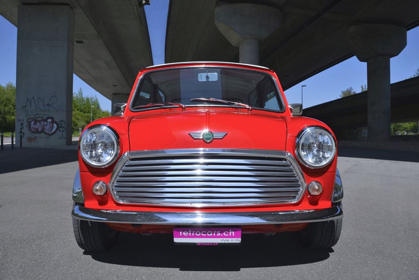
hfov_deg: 73.7
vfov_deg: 53.2
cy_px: 140
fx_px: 279
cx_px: 210
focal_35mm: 24
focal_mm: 24
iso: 100
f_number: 10
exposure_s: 1/400
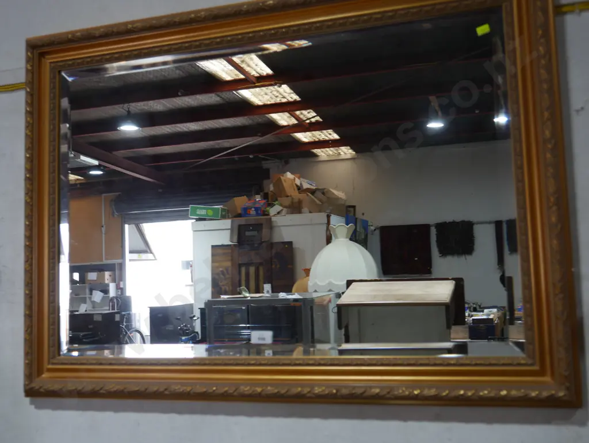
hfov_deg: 46.8
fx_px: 681
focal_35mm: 40
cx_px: 294
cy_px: 222
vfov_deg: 36.0
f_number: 4.5
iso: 250
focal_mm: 20
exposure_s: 1/60
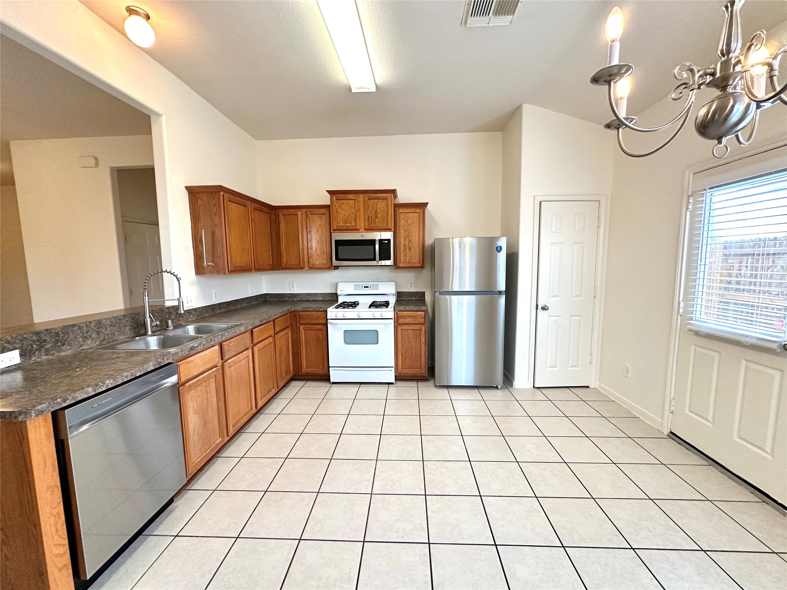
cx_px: 394
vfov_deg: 85.7
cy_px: 295
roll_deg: +1.0
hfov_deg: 102.1
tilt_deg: -5.5
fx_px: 318
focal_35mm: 14
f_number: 2.2
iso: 320
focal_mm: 2.22
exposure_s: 1/120
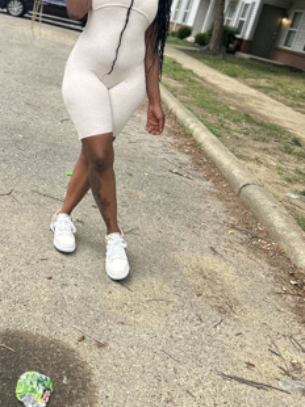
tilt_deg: -10.8
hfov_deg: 32.5
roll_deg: -14.0
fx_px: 506
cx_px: 57
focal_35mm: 43
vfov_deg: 42.2
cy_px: 91
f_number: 1.5
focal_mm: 5.7
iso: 50
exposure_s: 1/2165
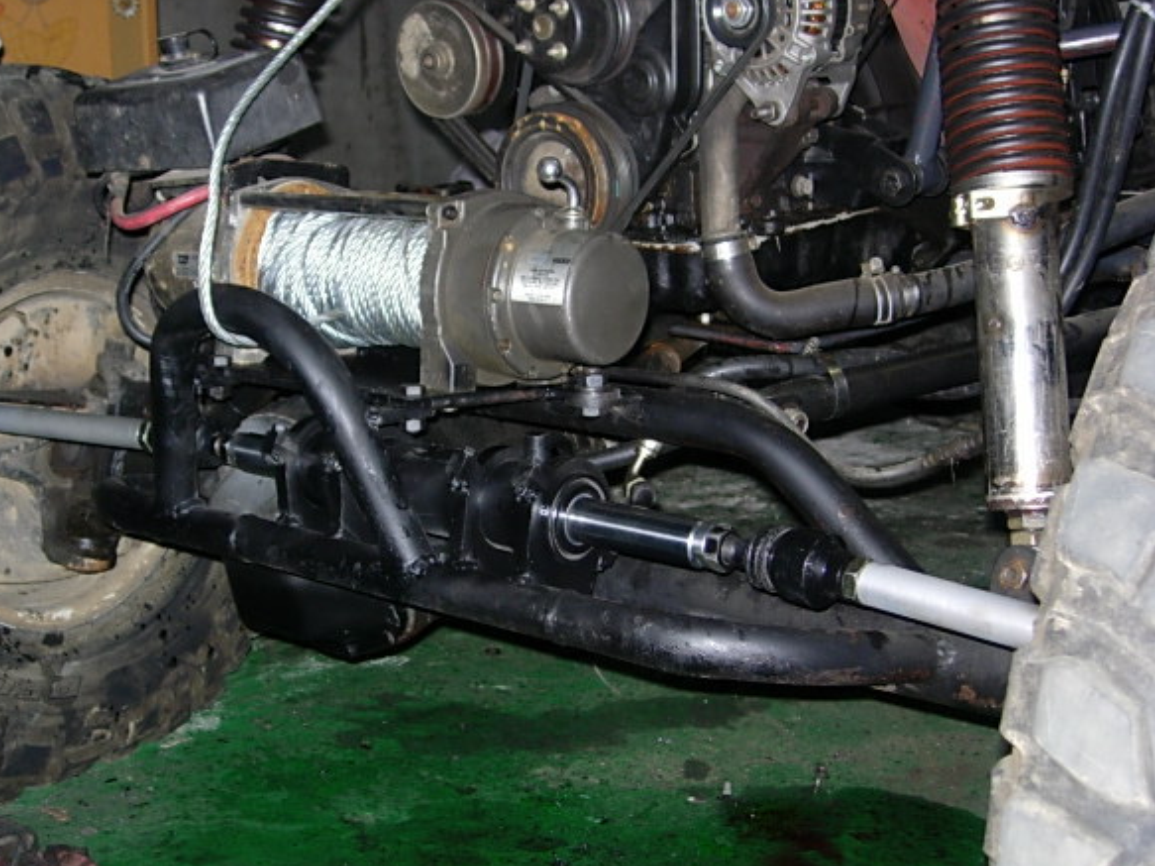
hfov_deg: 34.3
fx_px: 1868
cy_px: 418
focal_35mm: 56
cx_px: 525
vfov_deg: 26.1
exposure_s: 1/82.9
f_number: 3.2
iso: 102
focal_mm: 10.6
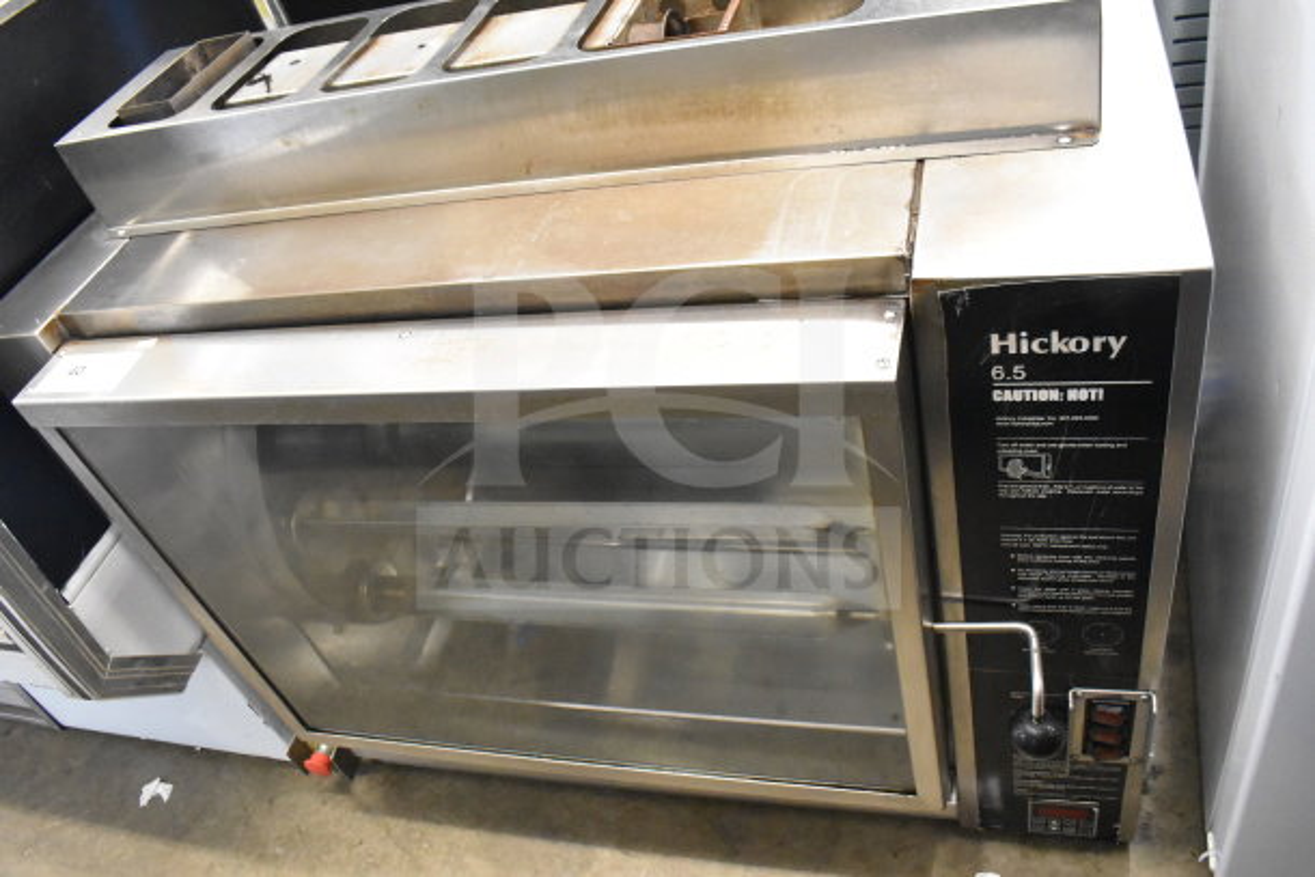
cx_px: 658
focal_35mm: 27
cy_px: 438
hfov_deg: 67.4
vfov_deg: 48.0
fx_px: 986
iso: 6400
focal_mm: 18
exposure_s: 1/100
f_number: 4.5
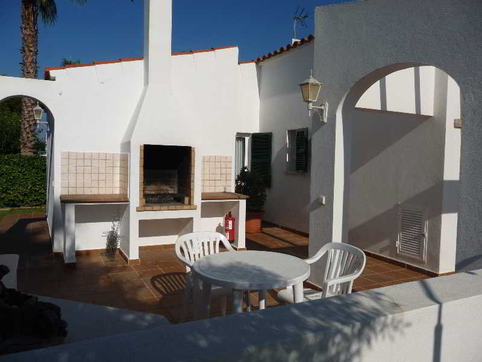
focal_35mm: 28
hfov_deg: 63.4
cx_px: 241
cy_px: 181
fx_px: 390
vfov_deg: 49.7
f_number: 8
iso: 100
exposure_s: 1/800
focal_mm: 4.7
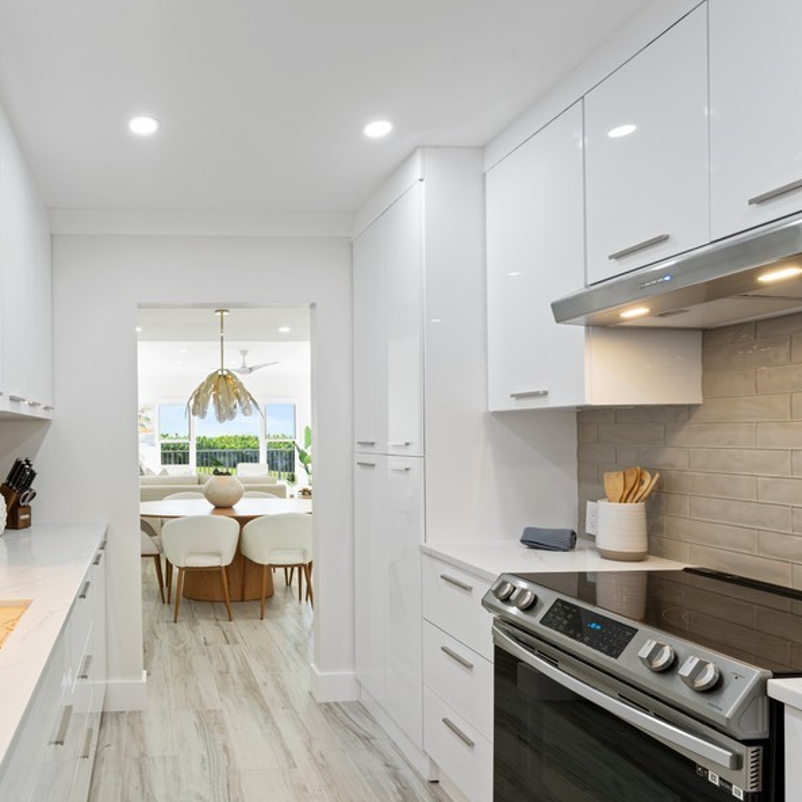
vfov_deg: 68.2
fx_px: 592
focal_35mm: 23
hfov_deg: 63.5
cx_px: 184
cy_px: 423
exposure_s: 1/3
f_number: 9
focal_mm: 15.4
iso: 160
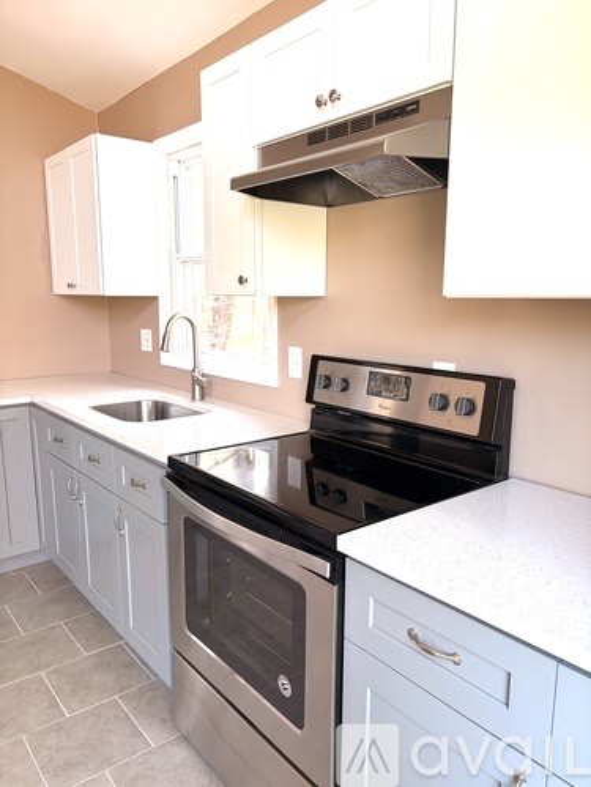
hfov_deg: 53.1
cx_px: 296
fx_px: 592
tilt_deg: -10.1
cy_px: 394
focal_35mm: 26
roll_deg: -0.3
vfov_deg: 67.3
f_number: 1.6
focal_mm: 5.96
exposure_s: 1/106
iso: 125
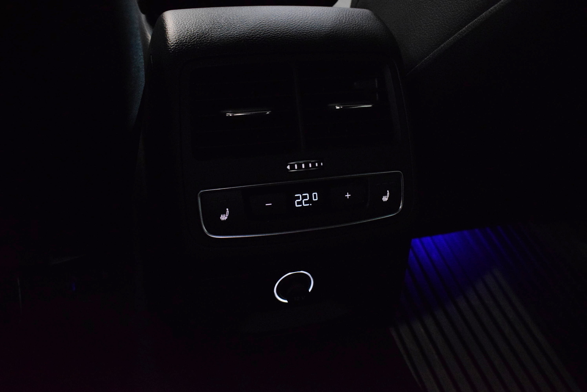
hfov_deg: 55.1
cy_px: 196
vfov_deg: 38.4
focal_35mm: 34
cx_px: 294
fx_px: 563
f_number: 5.6
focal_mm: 23
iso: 6400
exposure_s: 1/160
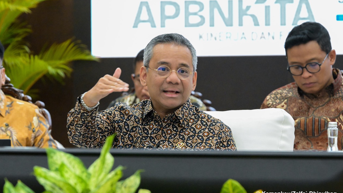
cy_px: 88
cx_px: 171
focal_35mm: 336
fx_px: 3056
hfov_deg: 6.4
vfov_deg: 3.6
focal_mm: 320
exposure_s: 1/100
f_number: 10
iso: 12800
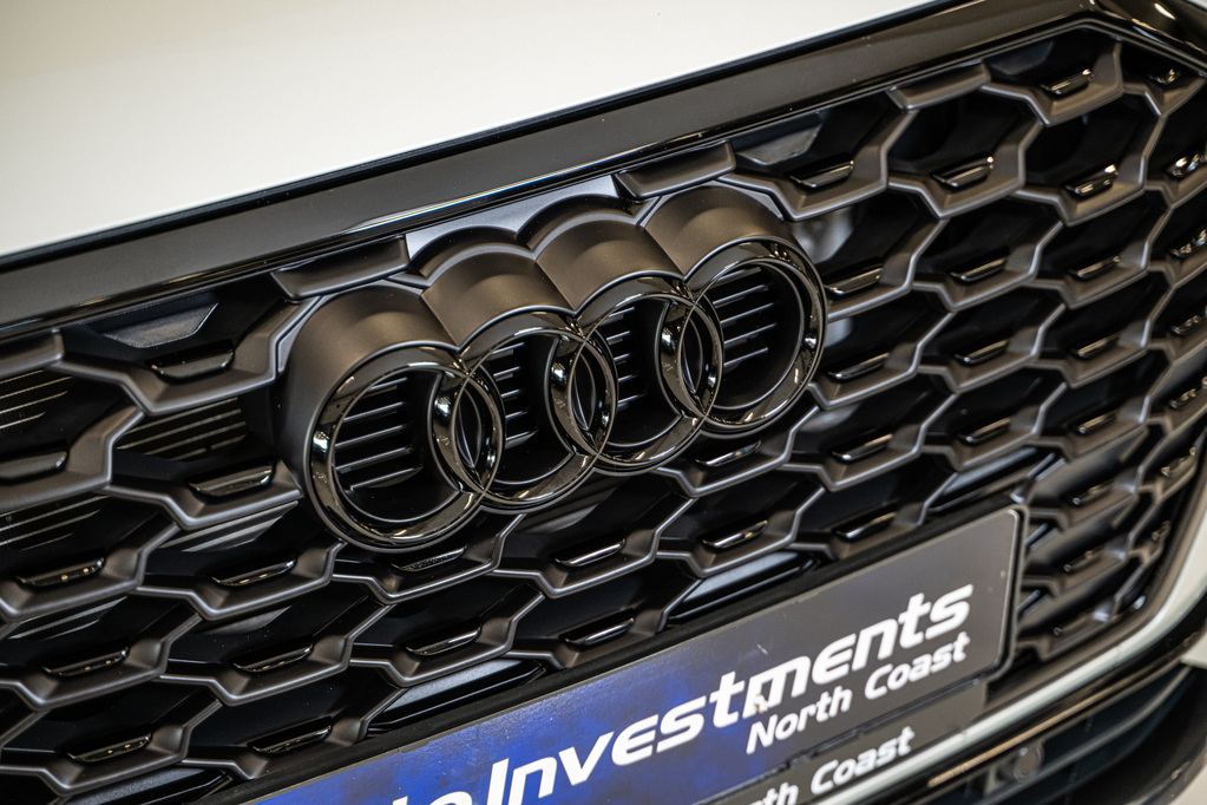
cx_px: 604
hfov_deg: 27.0
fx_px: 2514
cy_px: 402
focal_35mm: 75
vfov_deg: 18.2
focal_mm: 75
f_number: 2.8
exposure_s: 1/160
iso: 640
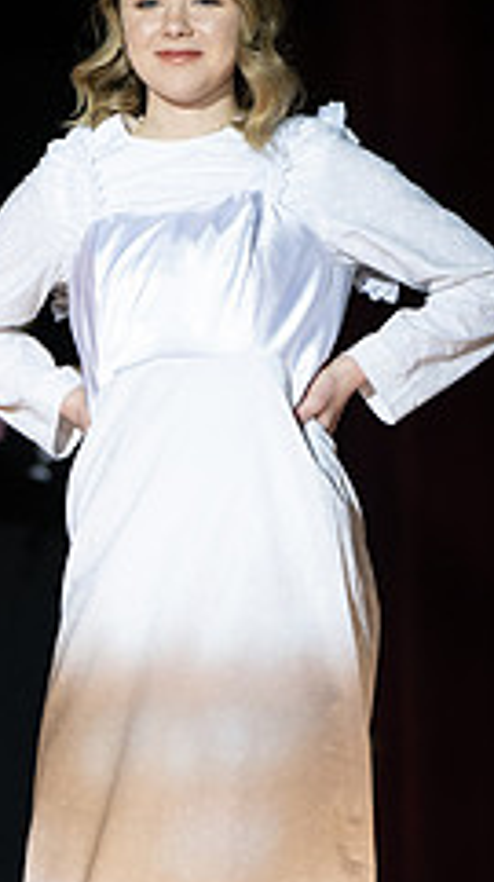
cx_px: 221
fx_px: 6541
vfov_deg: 7.7
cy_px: 516
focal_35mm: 280
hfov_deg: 4.3
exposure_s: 1/640
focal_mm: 92
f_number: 3.5
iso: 800
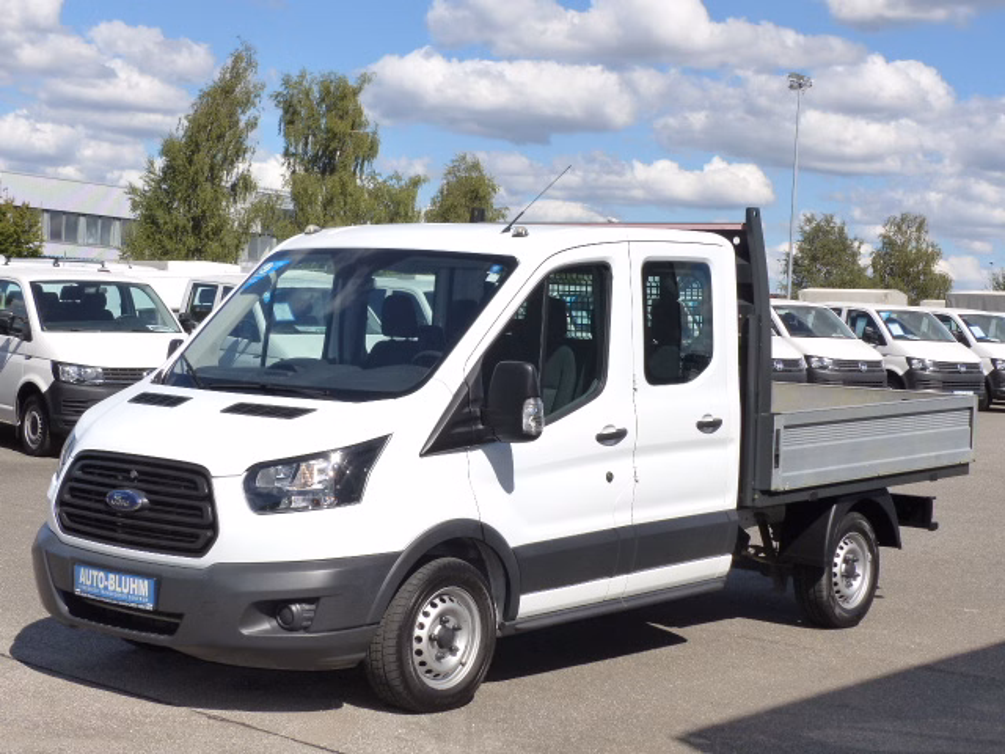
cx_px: 502
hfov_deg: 30.7
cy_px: 377
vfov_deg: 23.3
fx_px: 1829
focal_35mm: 63
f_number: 5
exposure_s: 1/1300
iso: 200
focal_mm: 11.4
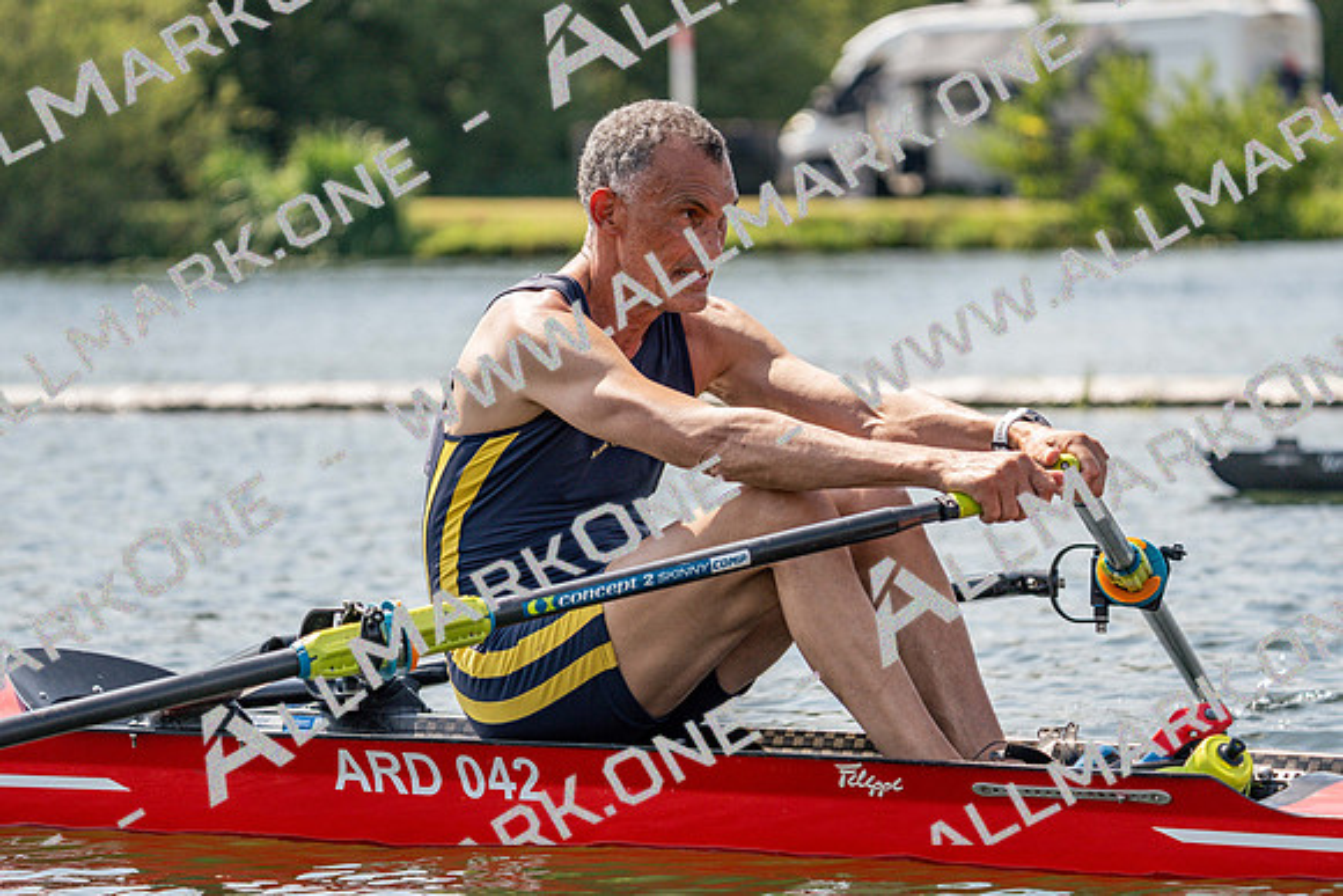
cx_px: 672
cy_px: 448
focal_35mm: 200
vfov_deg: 6.9
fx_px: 7463
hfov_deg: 10.3
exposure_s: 1/1600
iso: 250
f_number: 5.6
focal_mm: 200
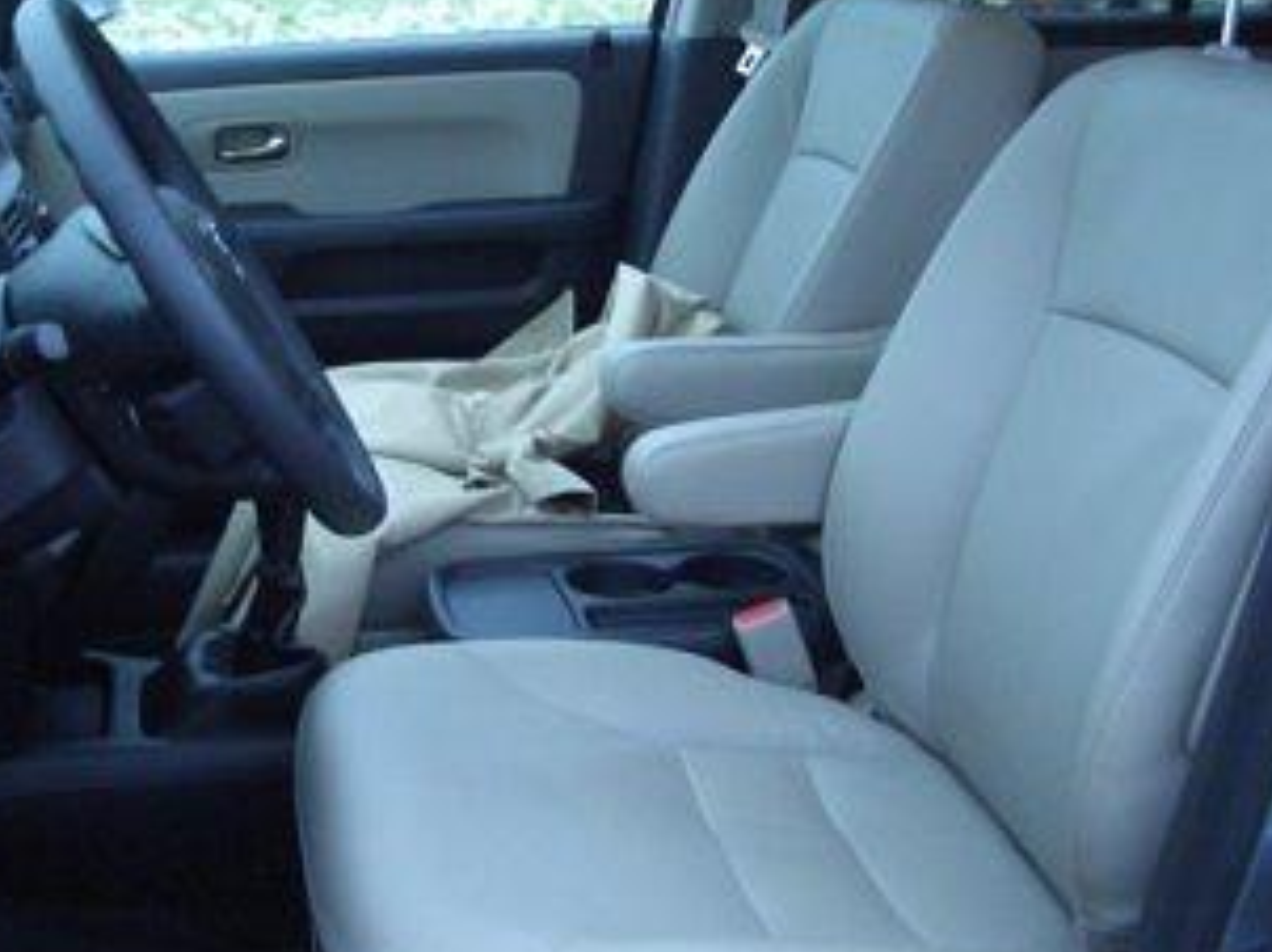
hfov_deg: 36.8
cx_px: 552
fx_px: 1909
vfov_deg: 27.9
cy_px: 358
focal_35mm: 52
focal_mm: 5.8
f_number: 2.6
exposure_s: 1/40
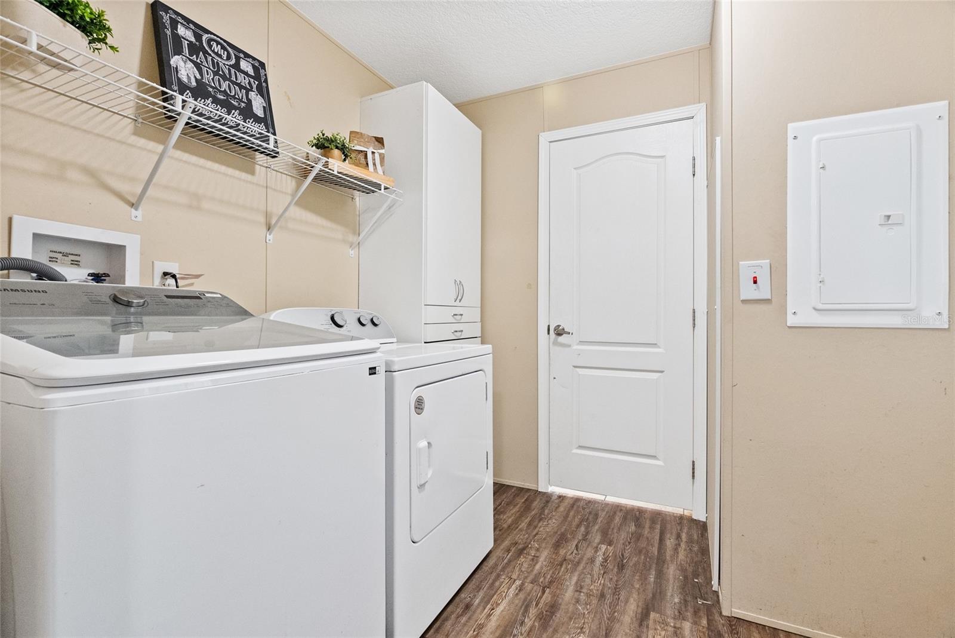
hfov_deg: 96.7
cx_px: 478
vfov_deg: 73.8
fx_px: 425
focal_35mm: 16
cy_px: 319
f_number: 9
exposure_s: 1/30
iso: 10000
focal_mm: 16
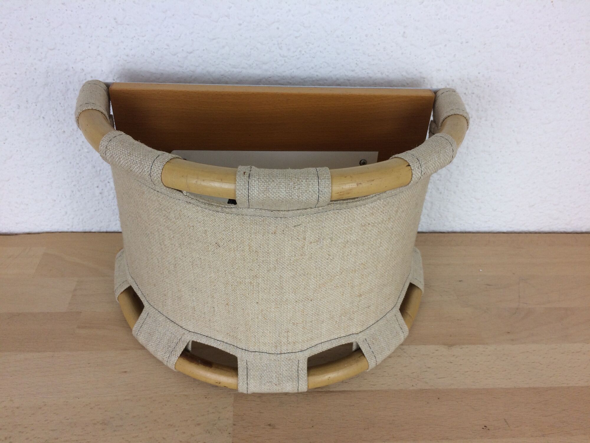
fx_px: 494
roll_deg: -3.5
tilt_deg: -39.3
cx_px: 295
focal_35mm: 29
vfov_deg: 48.2
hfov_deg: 61.7
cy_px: 222
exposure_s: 1/100
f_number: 2.2
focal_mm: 4.15
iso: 64
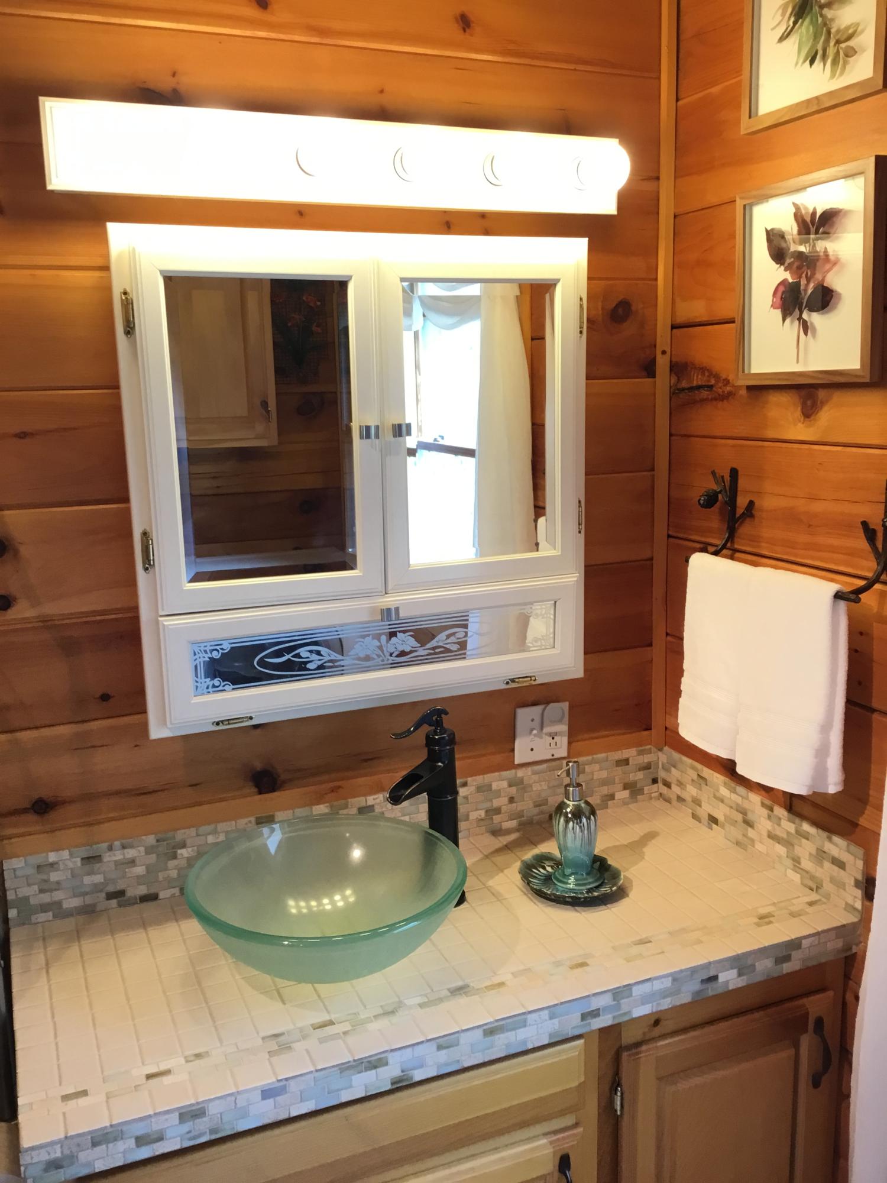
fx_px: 1059
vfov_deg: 58.4
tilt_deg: -11.7
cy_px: 592
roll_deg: +0.9
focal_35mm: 31
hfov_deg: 45.4
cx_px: 444
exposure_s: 1/30
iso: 64
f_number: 2.4
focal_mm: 3.3
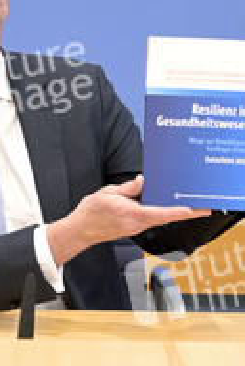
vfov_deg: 21.6
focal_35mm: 94
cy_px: 184
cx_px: 50
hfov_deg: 14.5
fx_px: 956
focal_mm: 45
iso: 3200
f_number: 4.5
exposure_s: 1/250
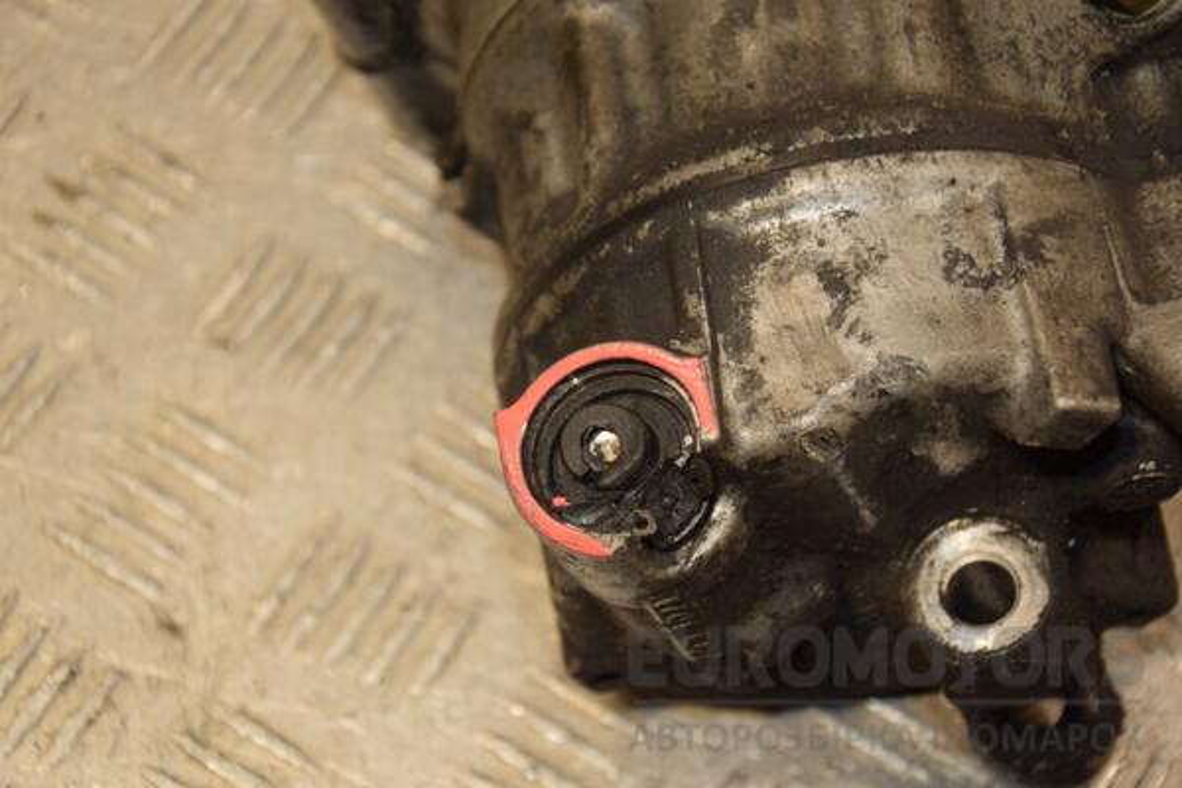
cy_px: 394
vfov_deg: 14.7
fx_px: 3053
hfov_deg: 21.9
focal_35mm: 93
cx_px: 591
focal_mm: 62
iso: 800
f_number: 5.3
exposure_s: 1/125
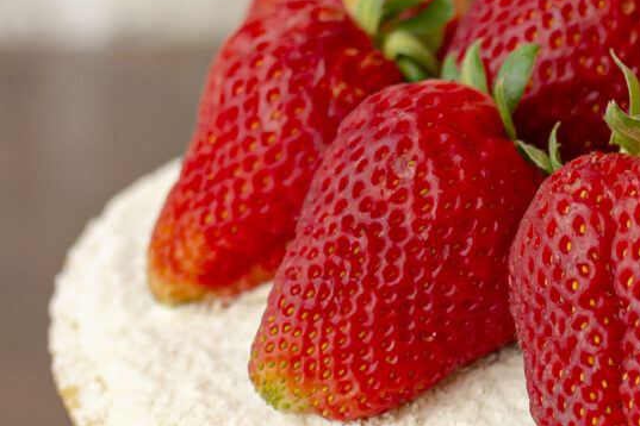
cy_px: 606
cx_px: 876
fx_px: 2969
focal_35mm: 167
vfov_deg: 8.1
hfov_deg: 11.9
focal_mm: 35
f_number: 3.5
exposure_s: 1/160
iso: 640
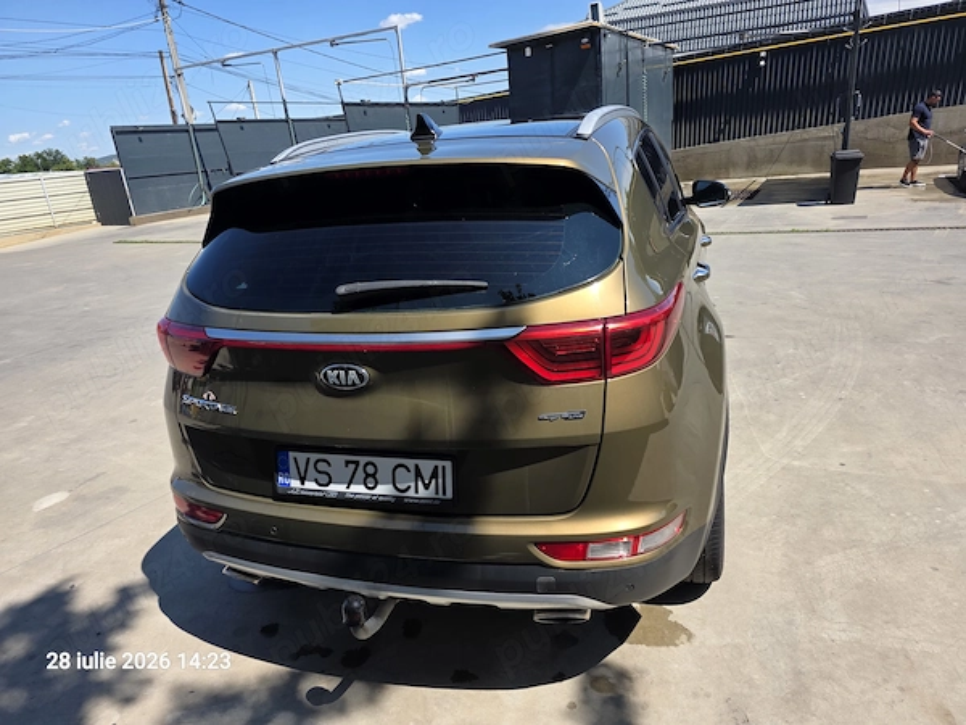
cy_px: 362
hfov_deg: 73.9
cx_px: 483
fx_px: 642
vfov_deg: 58.9
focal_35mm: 23
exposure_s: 1/3345
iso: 80
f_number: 1.7
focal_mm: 6.3
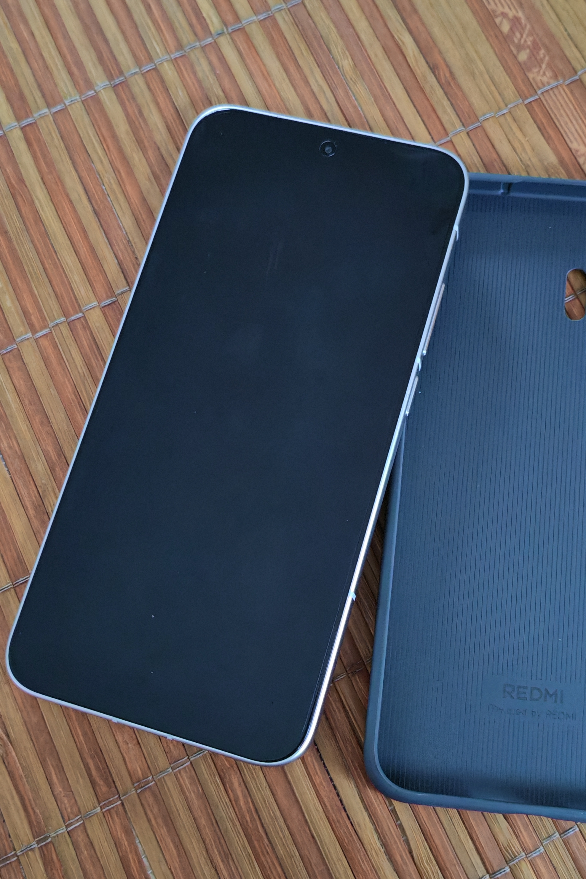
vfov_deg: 44.5
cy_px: 440
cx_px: 326
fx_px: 1074
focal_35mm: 44
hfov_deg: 30.5
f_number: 1.95
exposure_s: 1/25
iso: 2000
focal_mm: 5.52
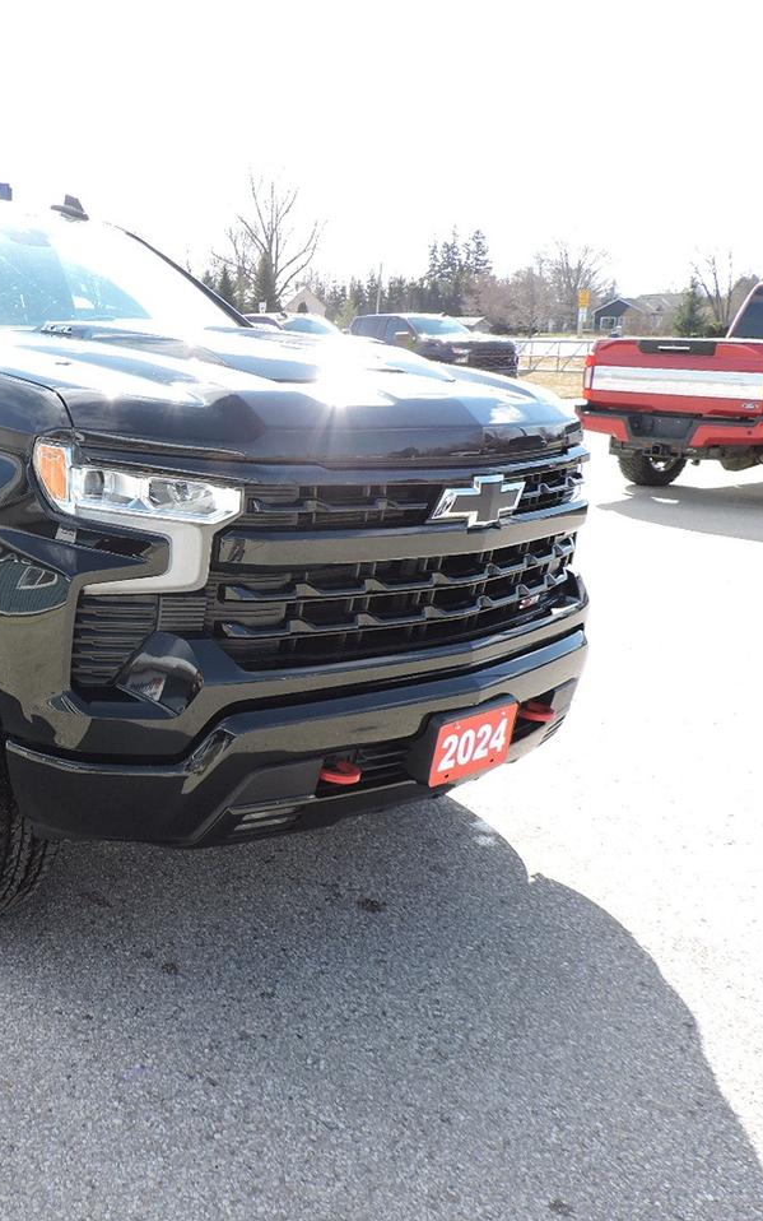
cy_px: 610
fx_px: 1131
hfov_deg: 34.3
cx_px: 20
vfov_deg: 56.7
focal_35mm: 34
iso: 100
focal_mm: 4.3
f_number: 3
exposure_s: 1/400
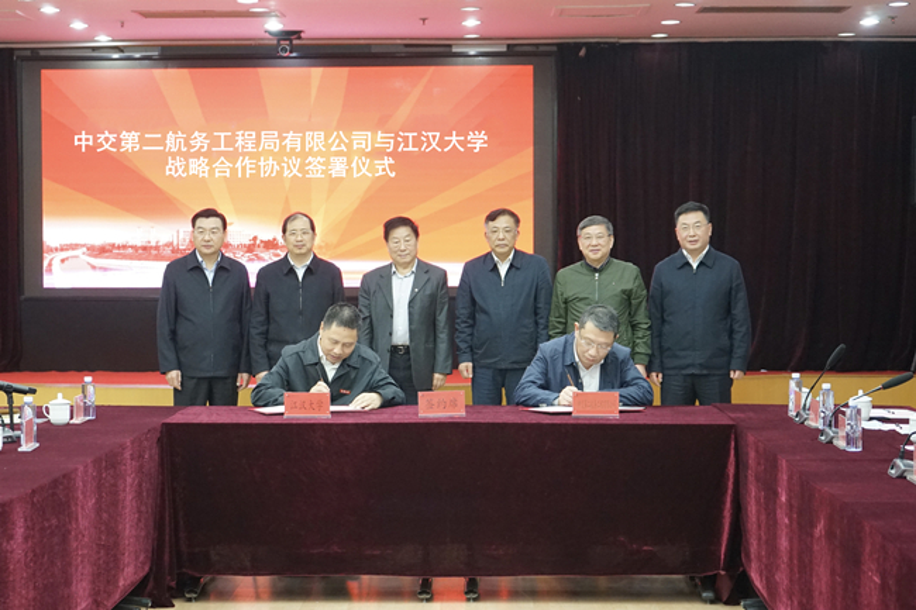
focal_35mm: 63
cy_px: 305
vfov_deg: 21.6
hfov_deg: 31.9
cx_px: 458
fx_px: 1602
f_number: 5.6
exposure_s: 1/80
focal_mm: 63
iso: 3200
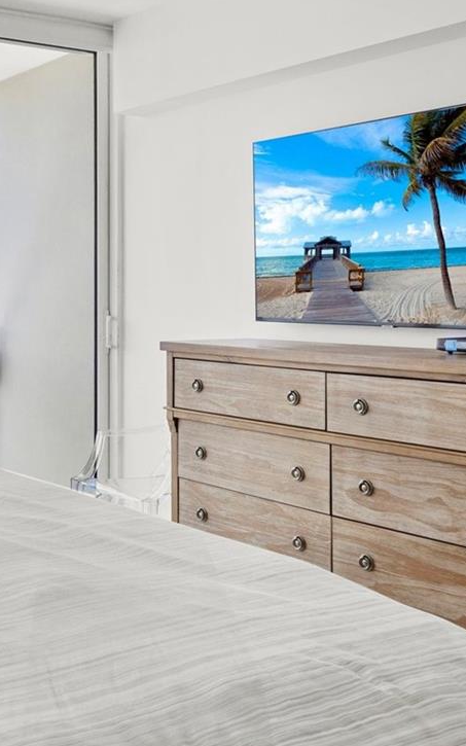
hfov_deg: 27.2
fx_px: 915
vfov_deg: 44.1
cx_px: 12
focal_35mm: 45
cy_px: 297
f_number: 8
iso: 250
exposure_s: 1/100
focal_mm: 20
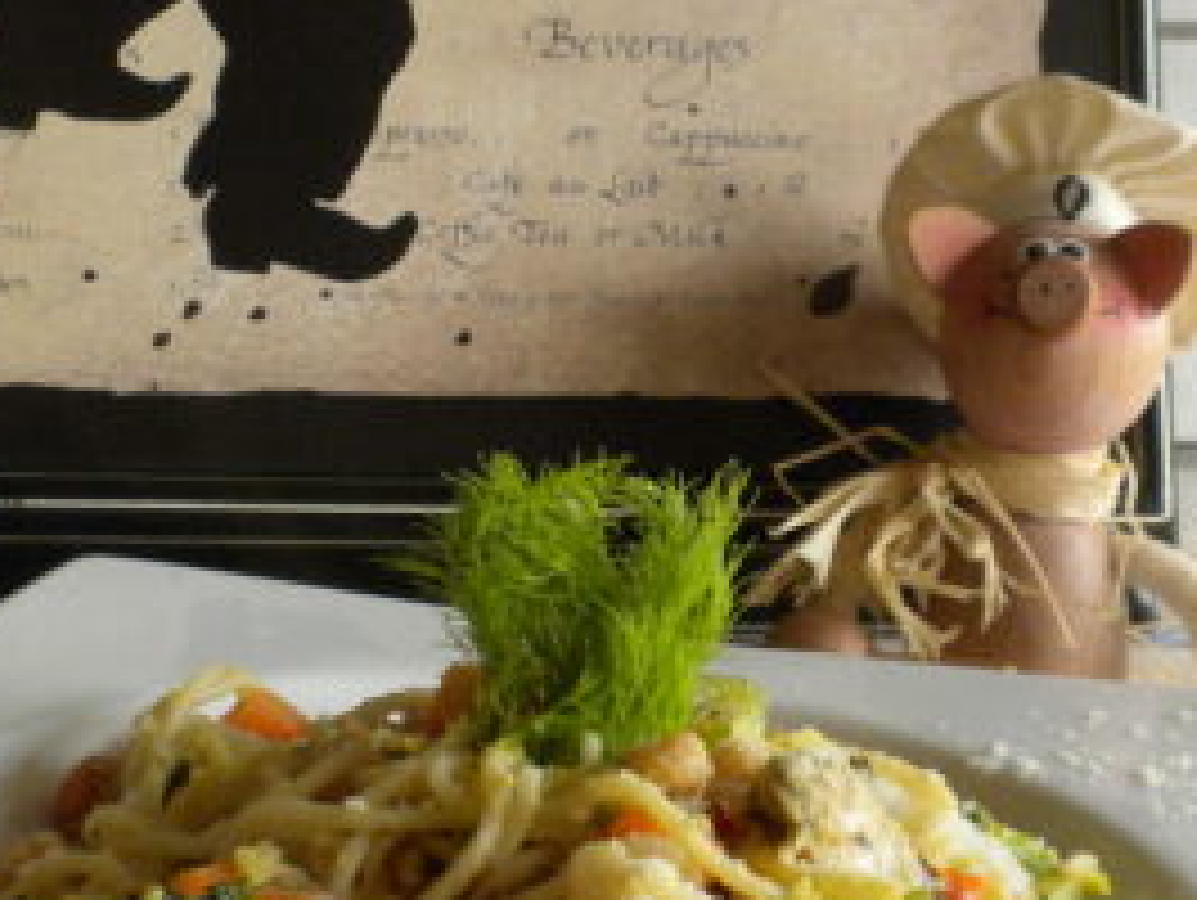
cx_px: 513
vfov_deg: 16.6
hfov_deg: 22.0
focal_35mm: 89
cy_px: 608
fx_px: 3080
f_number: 3.5
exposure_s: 1/65.8
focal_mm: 6.6
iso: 302
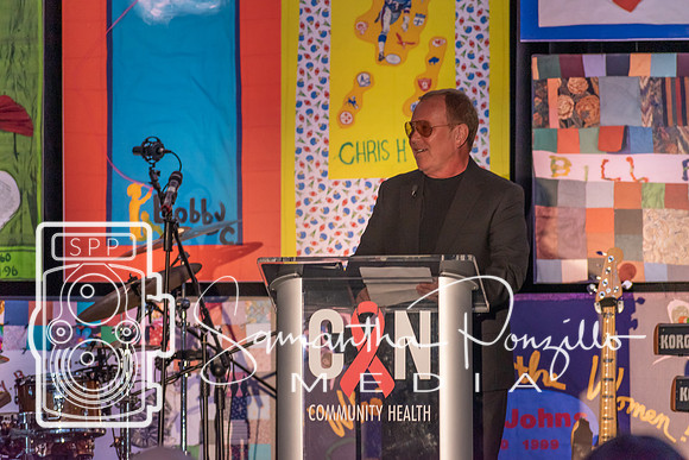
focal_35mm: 278
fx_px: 5312
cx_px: 344
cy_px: 230
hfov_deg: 7.4
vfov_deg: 5.0
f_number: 5.3
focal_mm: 185
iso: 800
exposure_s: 1/60
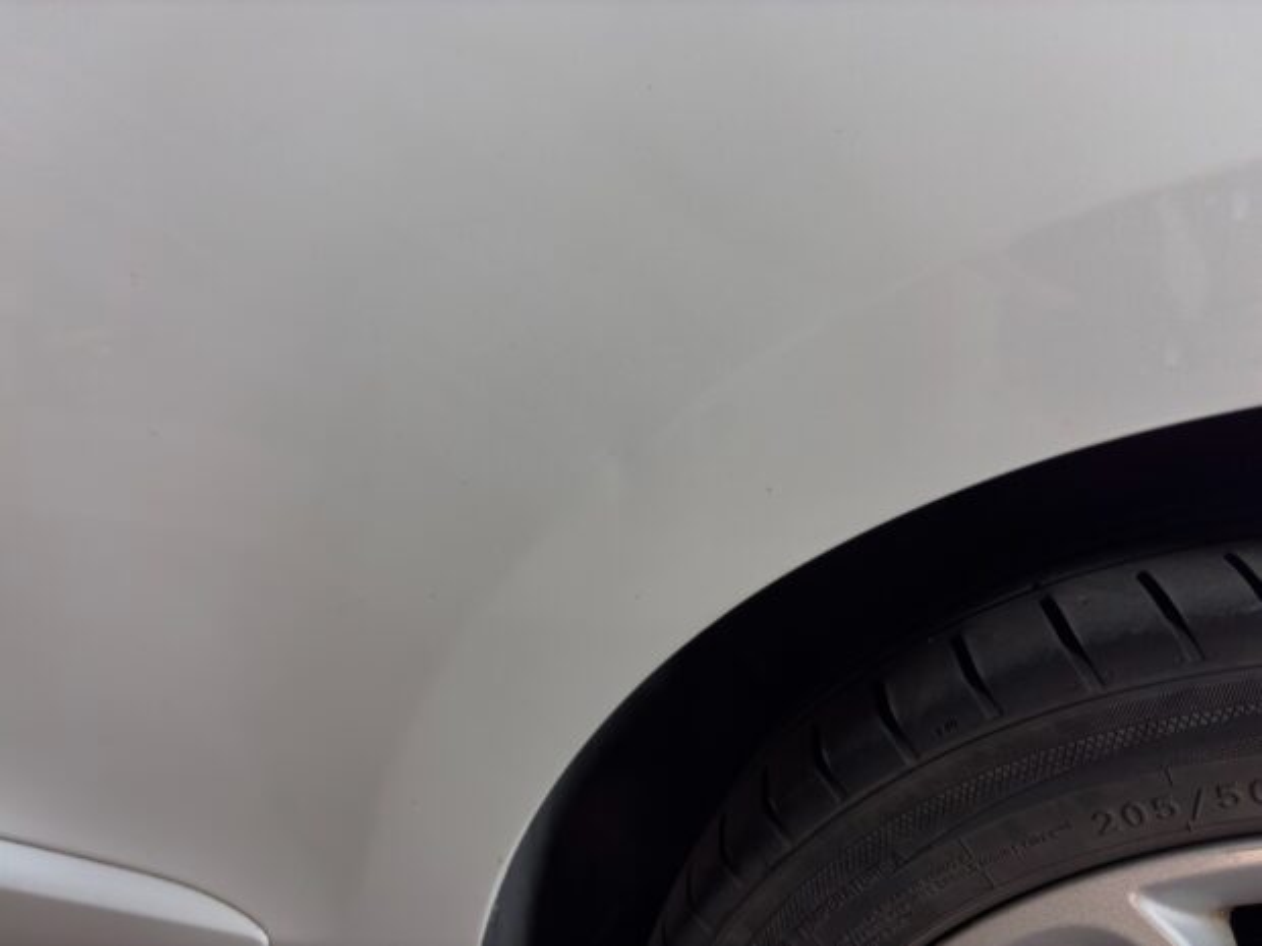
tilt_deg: -9.8
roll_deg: +0.4
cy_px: 473
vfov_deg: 53.1
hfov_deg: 67.3
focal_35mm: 26
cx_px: 631
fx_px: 948
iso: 80
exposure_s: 1/50
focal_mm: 5.96
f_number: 1.6
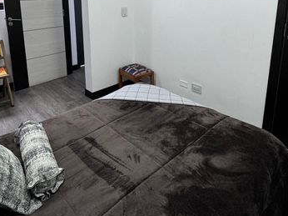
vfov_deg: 47.8
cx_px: 132
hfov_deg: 65.3
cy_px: 36
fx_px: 224
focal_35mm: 27
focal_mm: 2.22
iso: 160
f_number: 2.2
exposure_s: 1/60
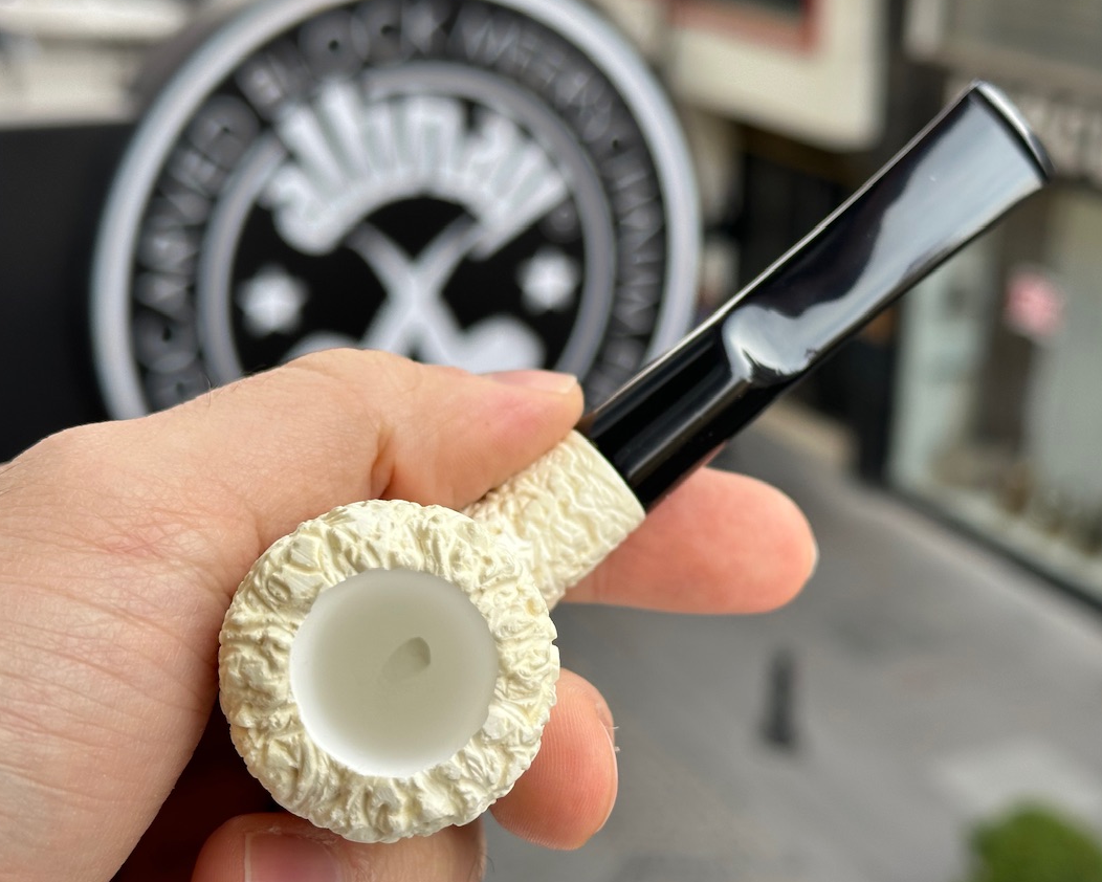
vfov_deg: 26.7
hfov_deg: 33.0
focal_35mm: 57
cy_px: 437
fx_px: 1859
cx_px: 615
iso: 64
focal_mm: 6.86
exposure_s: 1/439
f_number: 1.78
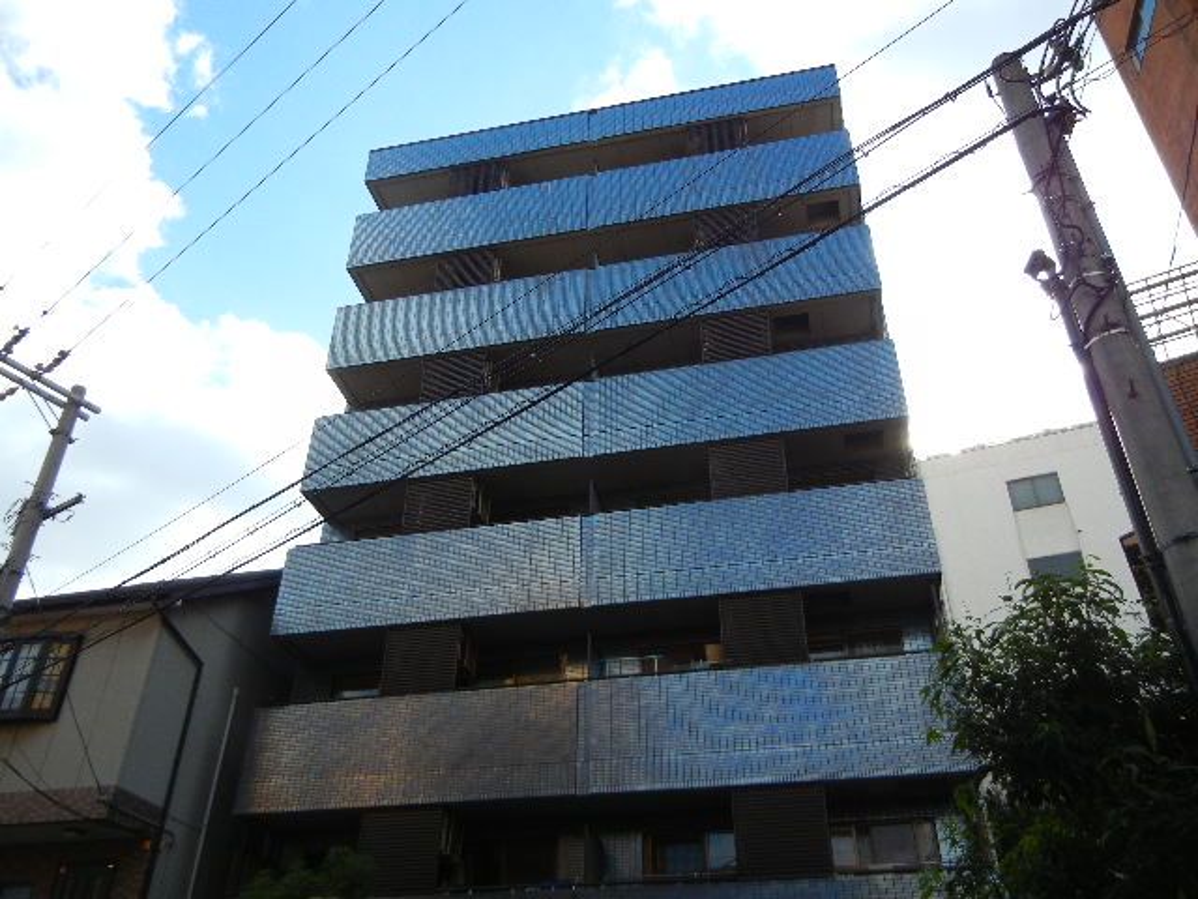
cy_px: 450
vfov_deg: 46.8
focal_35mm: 30
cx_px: 599
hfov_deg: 60.0
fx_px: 1038
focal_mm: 5.4
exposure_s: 1/959
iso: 160
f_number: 3.5
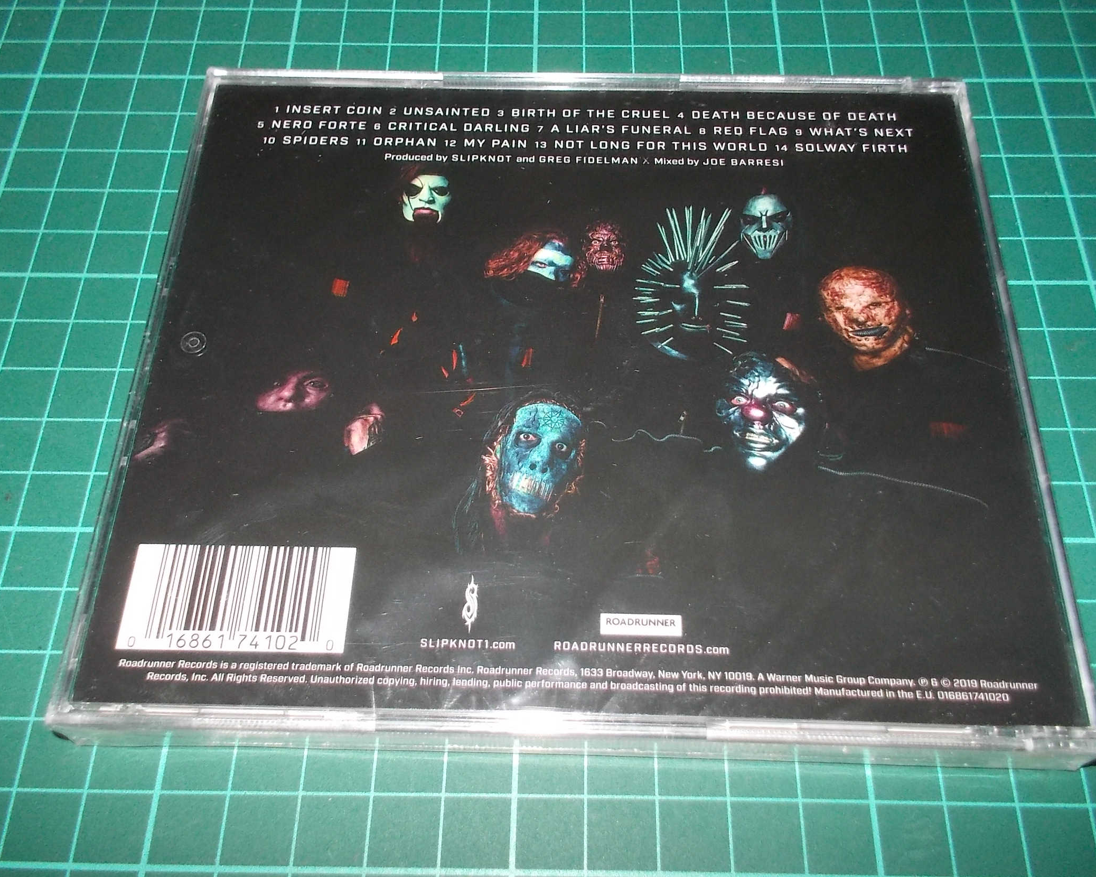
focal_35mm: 31
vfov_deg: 47.1
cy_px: 449
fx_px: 1006
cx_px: 556
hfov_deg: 57.2
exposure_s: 1/30
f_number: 3.3
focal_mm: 4.1
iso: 200
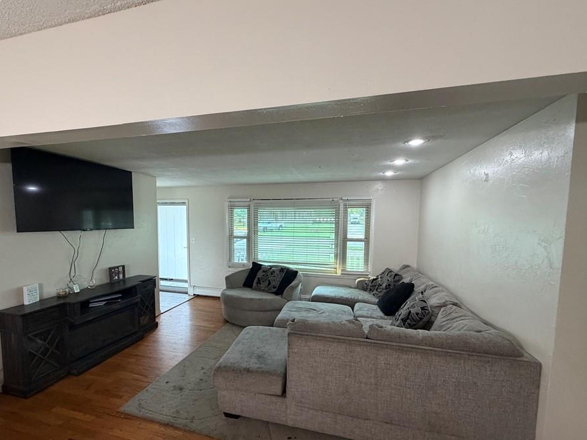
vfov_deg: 77.9
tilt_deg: -3.5
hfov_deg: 94.4
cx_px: 278
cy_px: 242
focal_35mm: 16
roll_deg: -0.8
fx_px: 271
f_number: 2.2
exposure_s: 1/60
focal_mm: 2.22
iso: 500
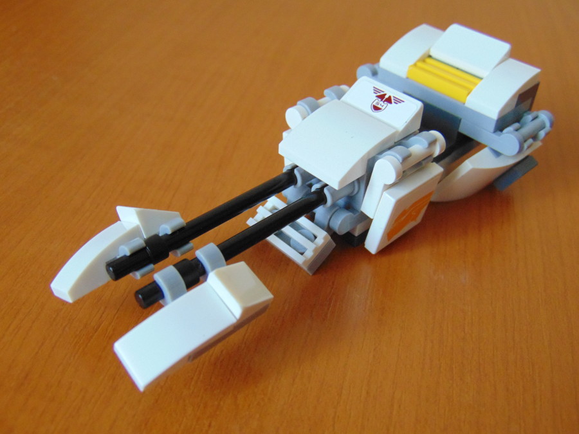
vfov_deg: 40.7
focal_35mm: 35
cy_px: 217
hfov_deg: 52.6
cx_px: 290
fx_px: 585
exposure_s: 1/30
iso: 320
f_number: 3.2
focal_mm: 6.3
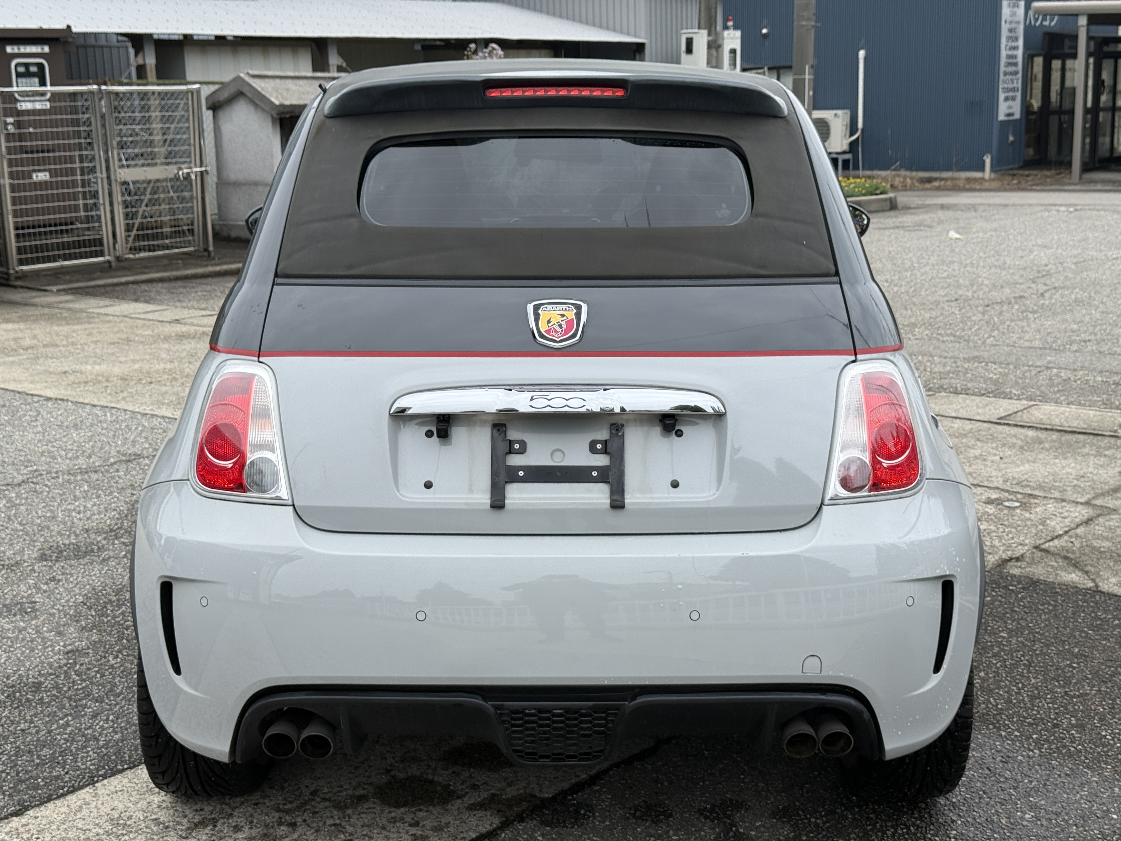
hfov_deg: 39.7
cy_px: 420
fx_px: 1554
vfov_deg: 30.3
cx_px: 560
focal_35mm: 48
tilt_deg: -11.5
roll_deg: +1.8
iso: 64
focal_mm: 6.76
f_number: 1.78
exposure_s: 1/2146
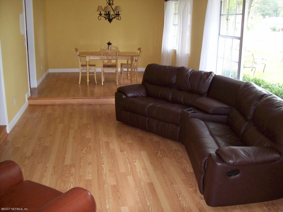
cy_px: 106
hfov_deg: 51.4
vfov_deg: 39.7
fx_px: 294
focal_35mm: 36
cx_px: 142
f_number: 2.7
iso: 200
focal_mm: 6
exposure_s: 1/64
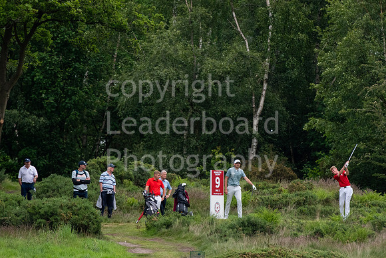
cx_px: 219
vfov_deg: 1.8
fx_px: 8110
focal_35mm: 756
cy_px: 92
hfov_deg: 2.7
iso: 800
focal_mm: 390
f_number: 5.6
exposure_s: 1/2000
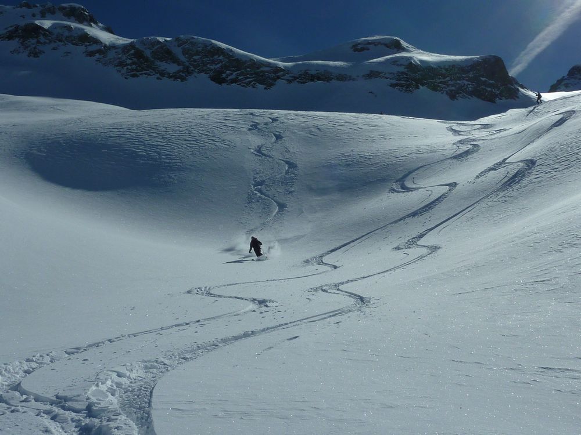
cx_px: 290
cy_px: 218
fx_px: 688
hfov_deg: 45.8
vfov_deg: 35.1
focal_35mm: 41
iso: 80
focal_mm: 4.7
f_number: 6.3
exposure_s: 1/2000
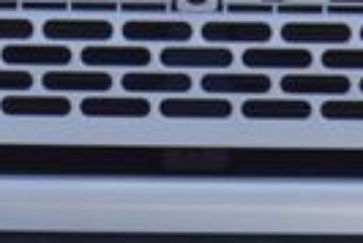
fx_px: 4653
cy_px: 22
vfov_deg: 3.0
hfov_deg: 4.5
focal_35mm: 461
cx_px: 191
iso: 100
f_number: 9
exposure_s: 1/200
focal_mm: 40
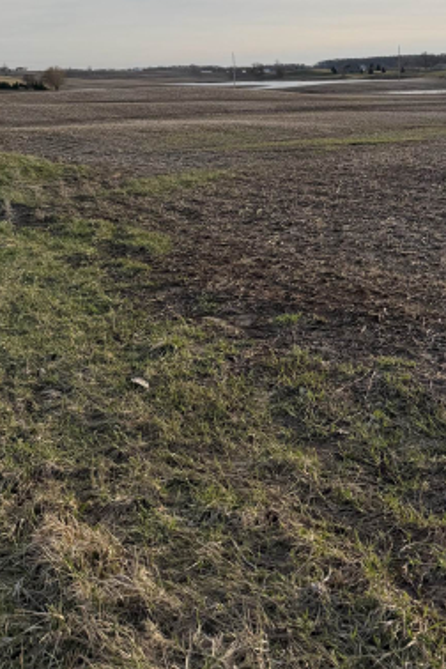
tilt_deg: -6.9
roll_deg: +2.0
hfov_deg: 30.0
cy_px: 173
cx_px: 338
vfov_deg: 43.2
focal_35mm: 44
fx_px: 818
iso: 80
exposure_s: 1/3425
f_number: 1.78
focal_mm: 6.76
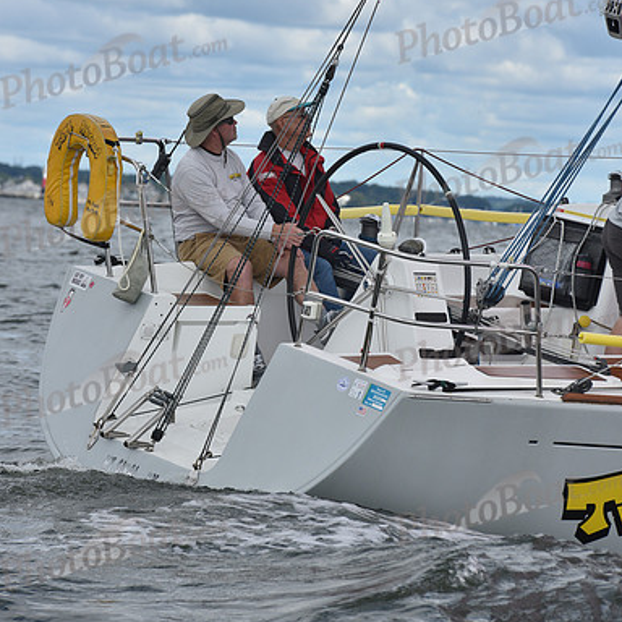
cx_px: 312
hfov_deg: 6.8
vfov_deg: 6.8
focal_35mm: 257
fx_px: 5225
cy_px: 279
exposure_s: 1/800
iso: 250
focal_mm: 200
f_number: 9
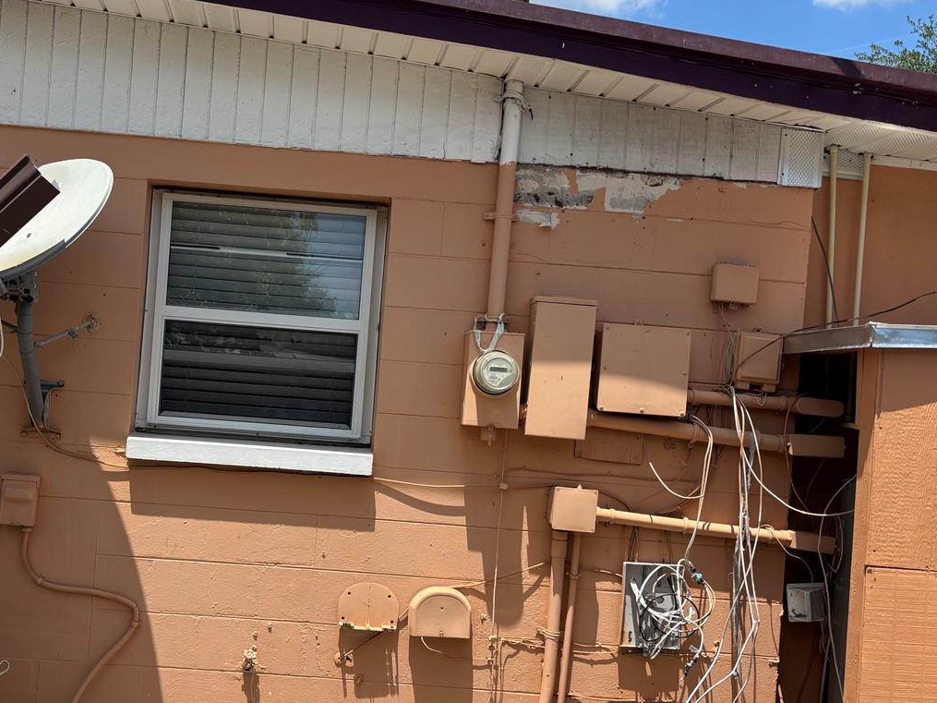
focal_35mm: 41
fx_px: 1110
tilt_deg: +3.5
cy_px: 378
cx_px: 315
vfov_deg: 35.1
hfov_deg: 45.1
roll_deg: -3.2
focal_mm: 5.96
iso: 50
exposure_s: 1/3311
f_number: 1.6
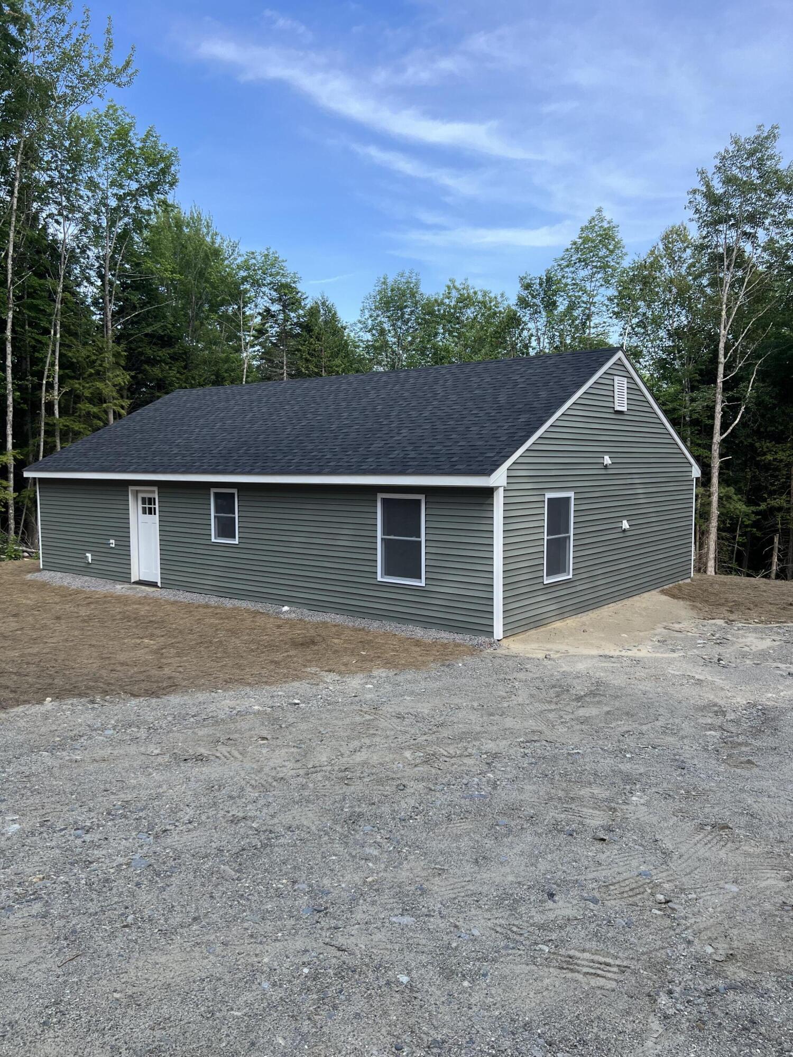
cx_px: 396
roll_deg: -0.3
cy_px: 528
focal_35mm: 26
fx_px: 794
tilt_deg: -3.0
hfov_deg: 53.1
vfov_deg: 67.3
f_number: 1.5
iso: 50
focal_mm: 5.7
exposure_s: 1/1531
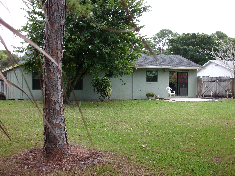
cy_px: 88
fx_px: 244
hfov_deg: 51.4
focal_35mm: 36
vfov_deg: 39.7
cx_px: 118
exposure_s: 1/320
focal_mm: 6.3
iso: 100
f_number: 2.9
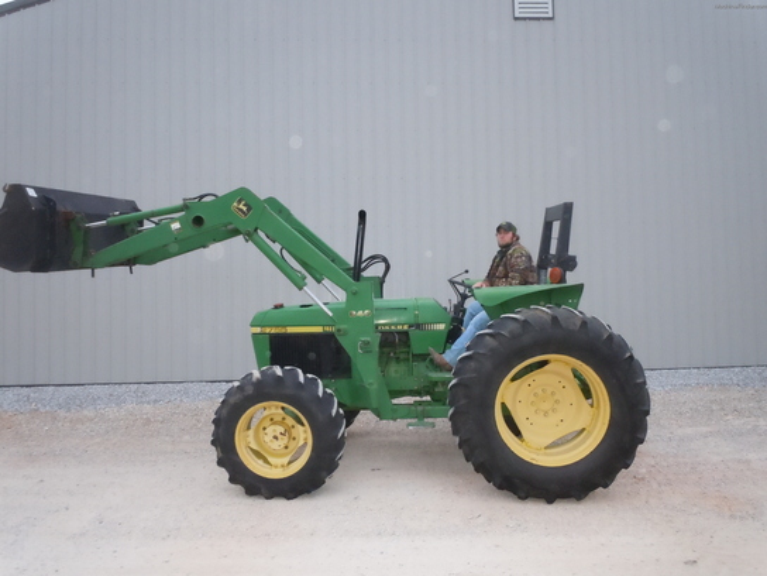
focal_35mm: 28
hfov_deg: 63.4
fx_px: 620
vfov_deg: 49.7
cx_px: 384
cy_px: 288
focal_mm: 5
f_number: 3.7
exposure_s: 1/25
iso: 640
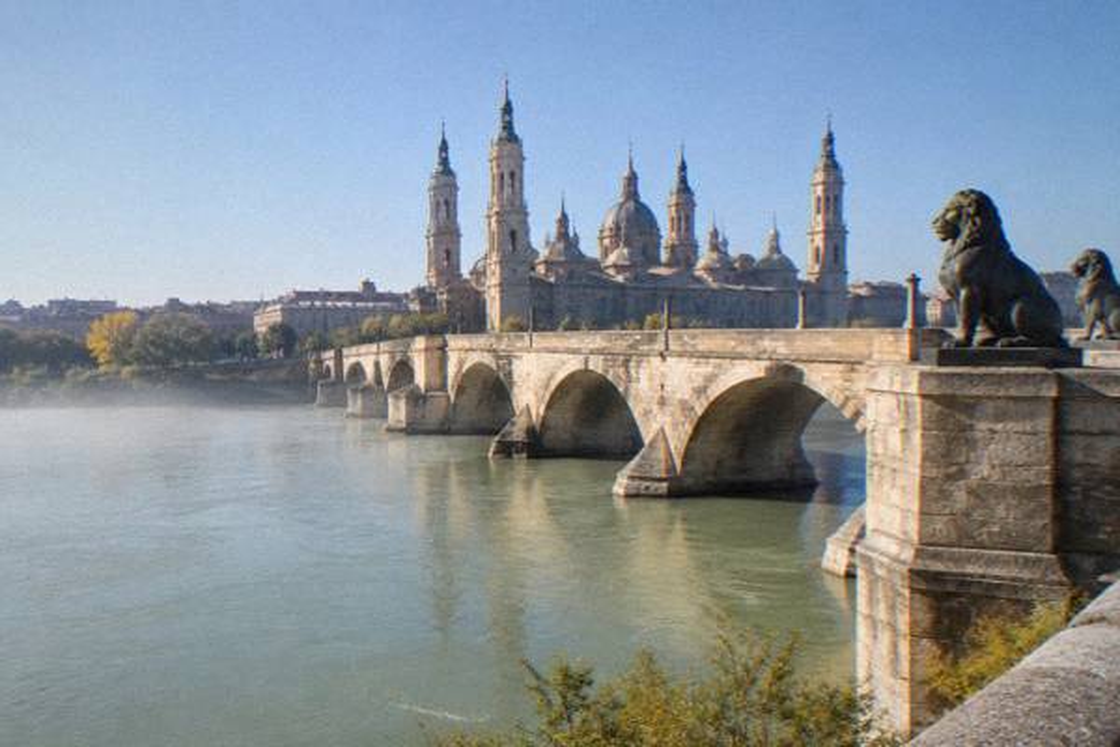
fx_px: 1089
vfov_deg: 37.9
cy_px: 374
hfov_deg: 54.4
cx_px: 560
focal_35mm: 35
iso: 160
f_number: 10
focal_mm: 35
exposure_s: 1/250
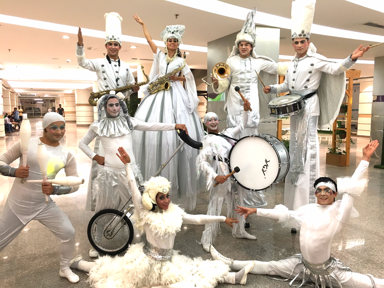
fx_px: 322
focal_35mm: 29
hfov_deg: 61.7
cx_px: 192
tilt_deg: -5.6
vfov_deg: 48.2
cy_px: 144
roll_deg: +0.4
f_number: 2.2
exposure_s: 1/33
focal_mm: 4.15
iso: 64
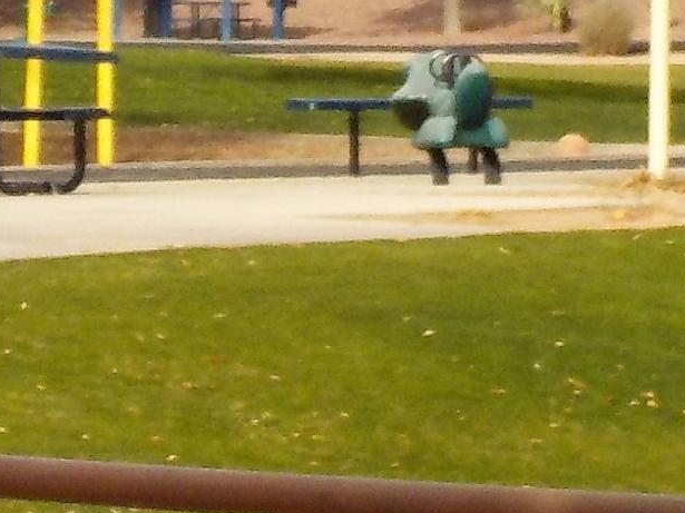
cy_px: -174
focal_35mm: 439
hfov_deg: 4.5
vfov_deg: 3.4
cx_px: 506
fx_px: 8685
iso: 125
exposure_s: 1/640
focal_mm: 12.3
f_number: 5.9
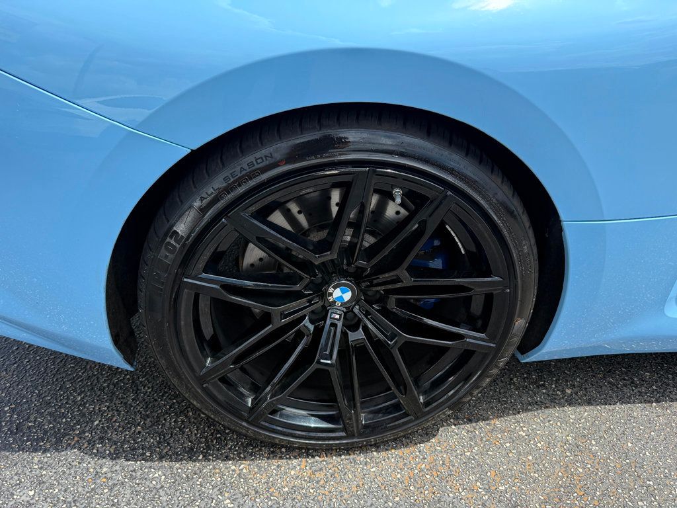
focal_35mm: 24
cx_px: 338
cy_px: 254
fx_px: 469
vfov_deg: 56.8
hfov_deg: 71.6
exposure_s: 1/2801
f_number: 1.78
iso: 100
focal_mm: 6.76
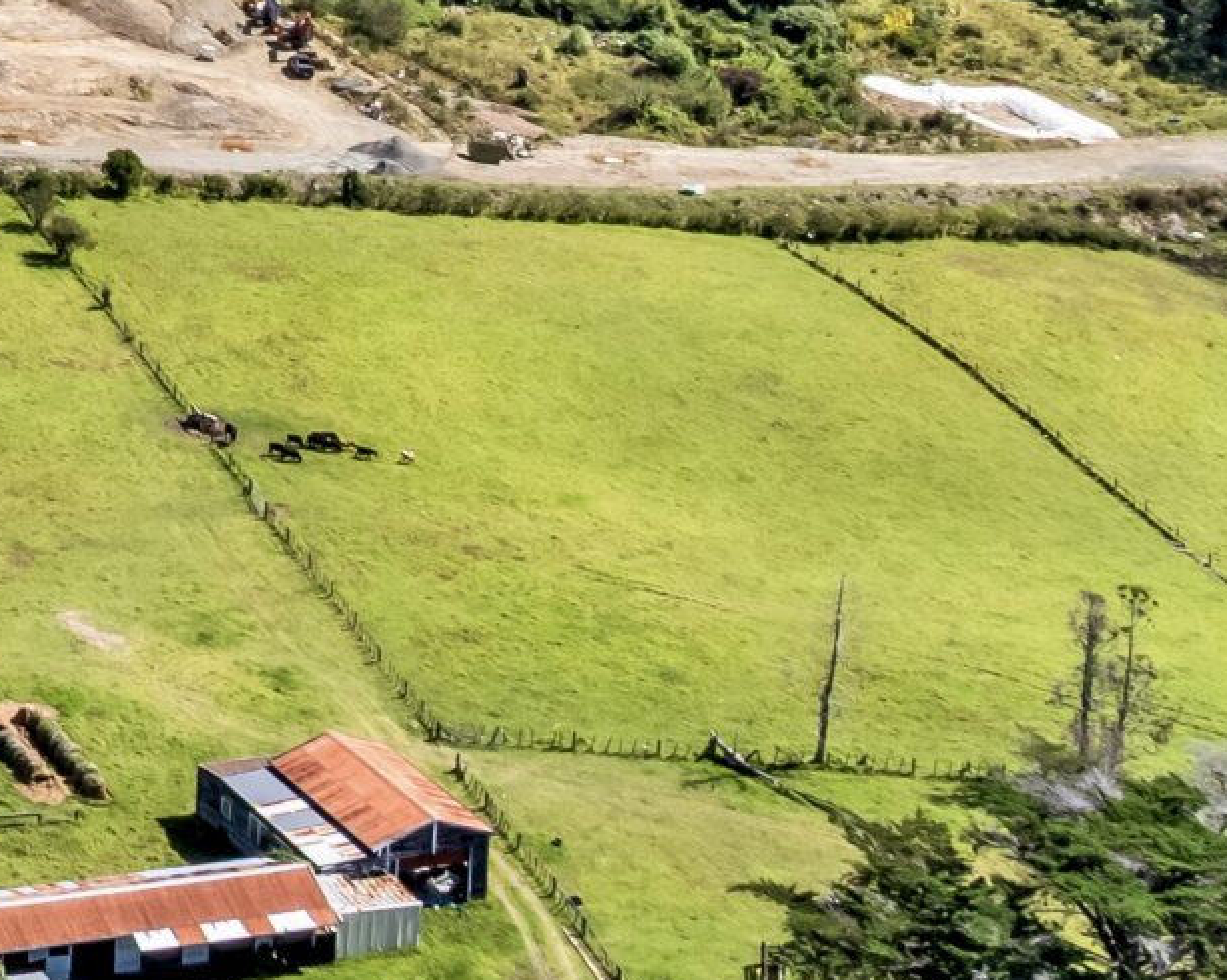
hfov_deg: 16.6
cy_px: -598
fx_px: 3557
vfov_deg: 14.4
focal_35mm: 98
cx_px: -928
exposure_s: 1/320
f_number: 11
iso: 100
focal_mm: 12.29
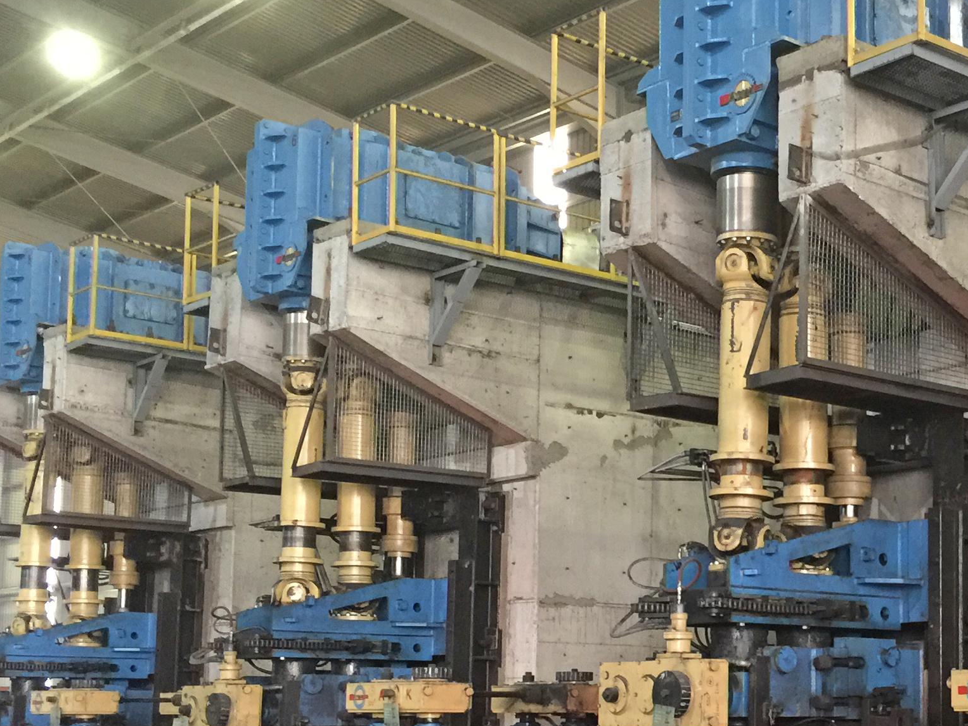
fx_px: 1734
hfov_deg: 29.7
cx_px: 891
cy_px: 566
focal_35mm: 62
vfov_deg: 23.4
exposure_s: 1/8
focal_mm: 4.15
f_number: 2.2
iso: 160
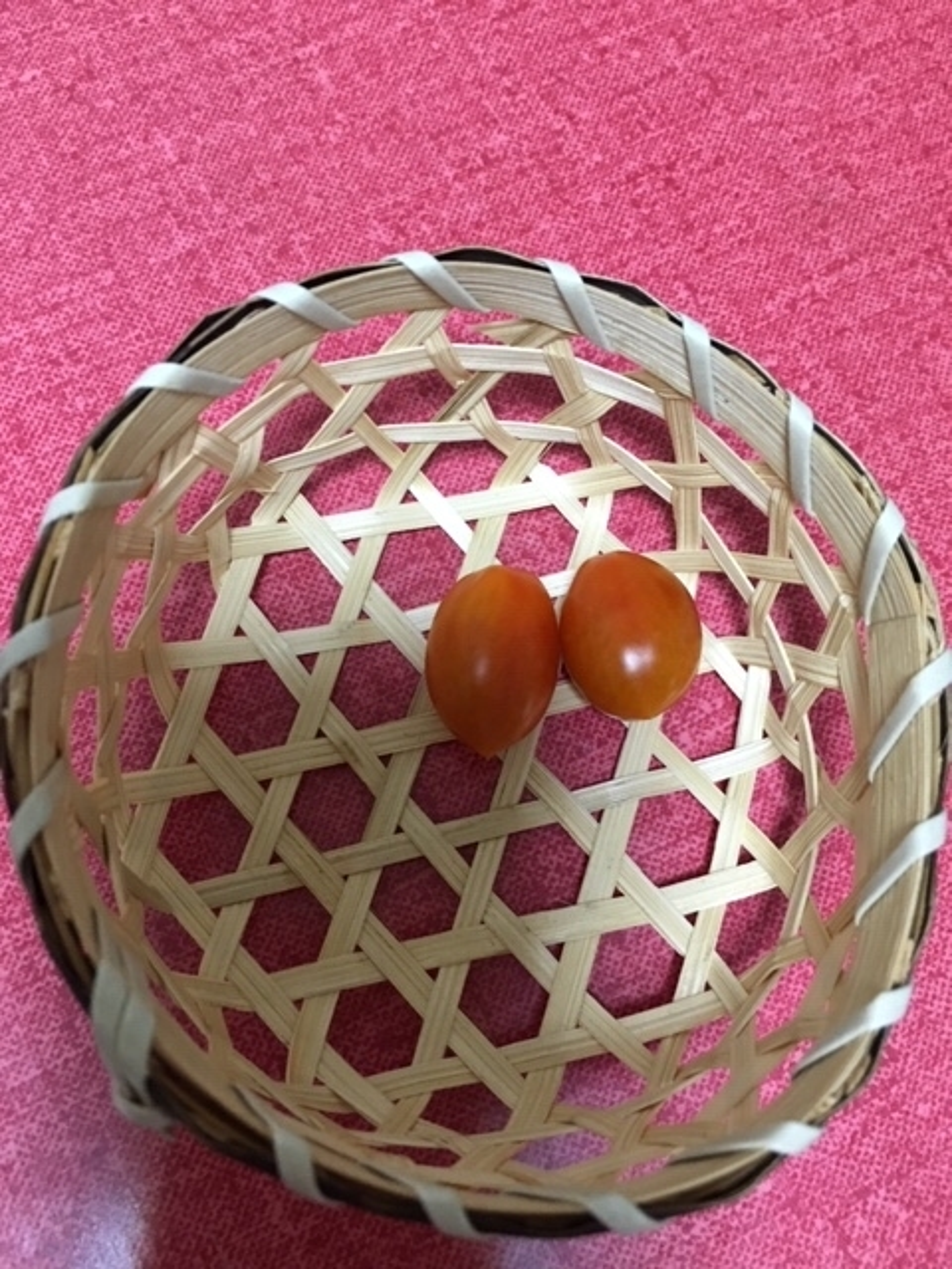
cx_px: 476
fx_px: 1063
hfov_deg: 48.2
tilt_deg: -74.3
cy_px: 634
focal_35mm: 29
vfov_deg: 61.7
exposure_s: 1/30
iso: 160
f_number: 2.2
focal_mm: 4.15
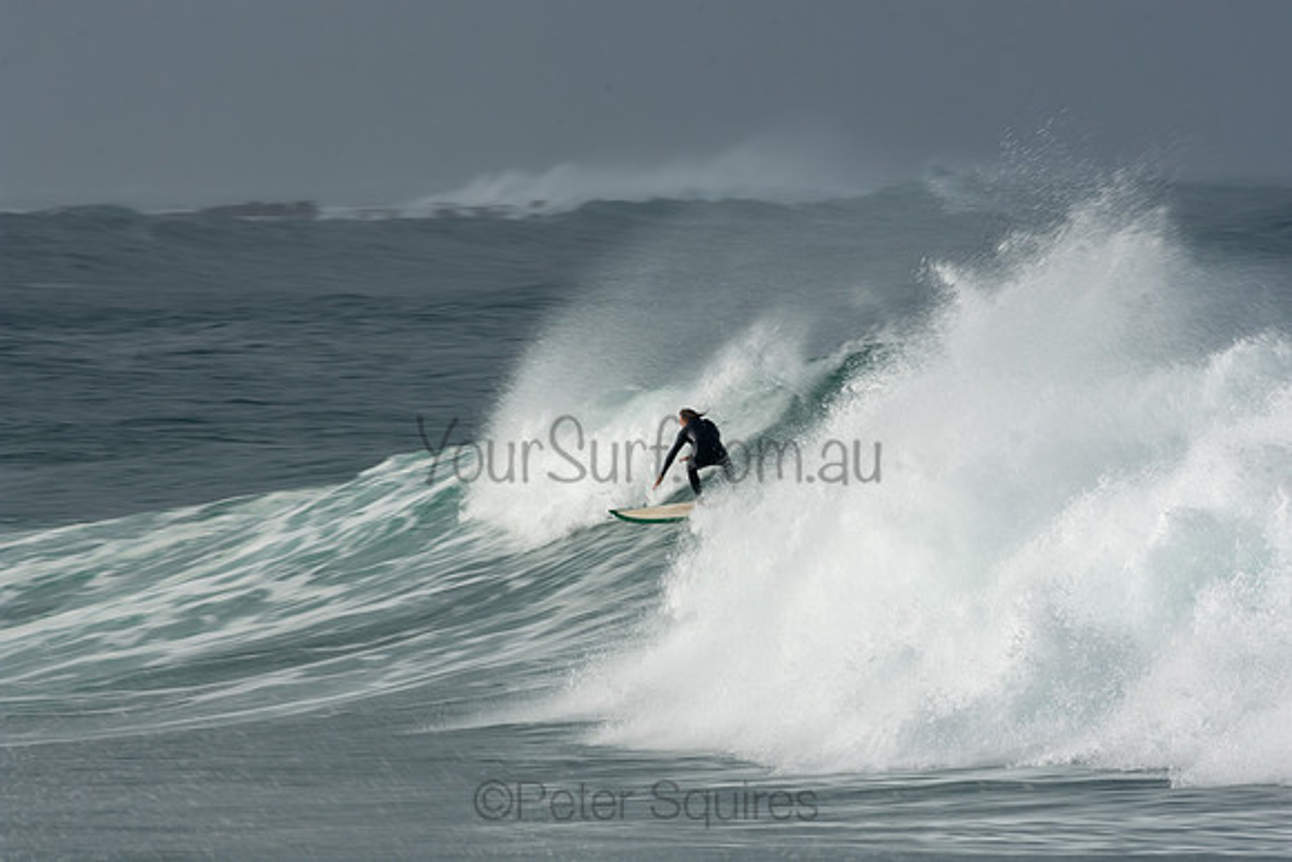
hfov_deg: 2.9
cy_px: 431
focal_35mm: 720
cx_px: 646
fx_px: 25845
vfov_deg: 1.9
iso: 100
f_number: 18
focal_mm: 480
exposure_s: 1/80
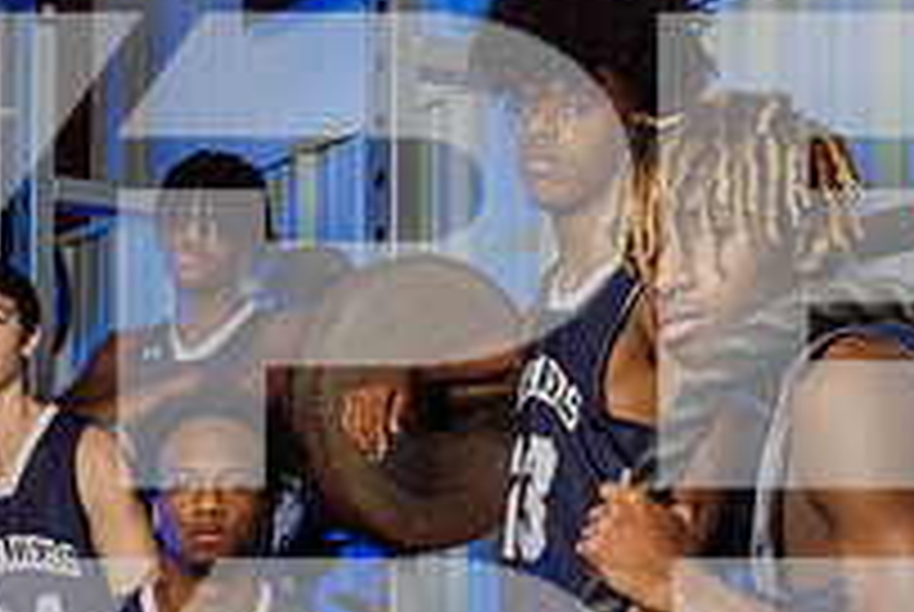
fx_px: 2746
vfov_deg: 12.3
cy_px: 813
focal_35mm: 108
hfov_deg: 18.3
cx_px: -45
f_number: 8
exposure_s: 1/250
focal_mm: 35
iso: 320
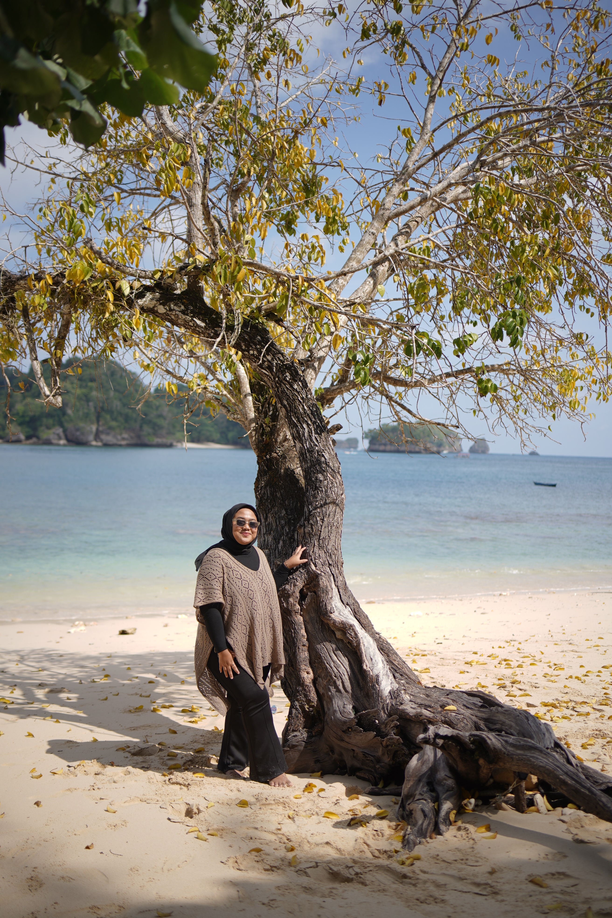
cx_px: 306
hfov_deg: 37.9
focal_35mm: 35
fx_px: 892
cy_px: 459
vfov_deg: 54.4
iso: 50
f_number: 2
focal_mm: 35
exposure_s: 1/1250
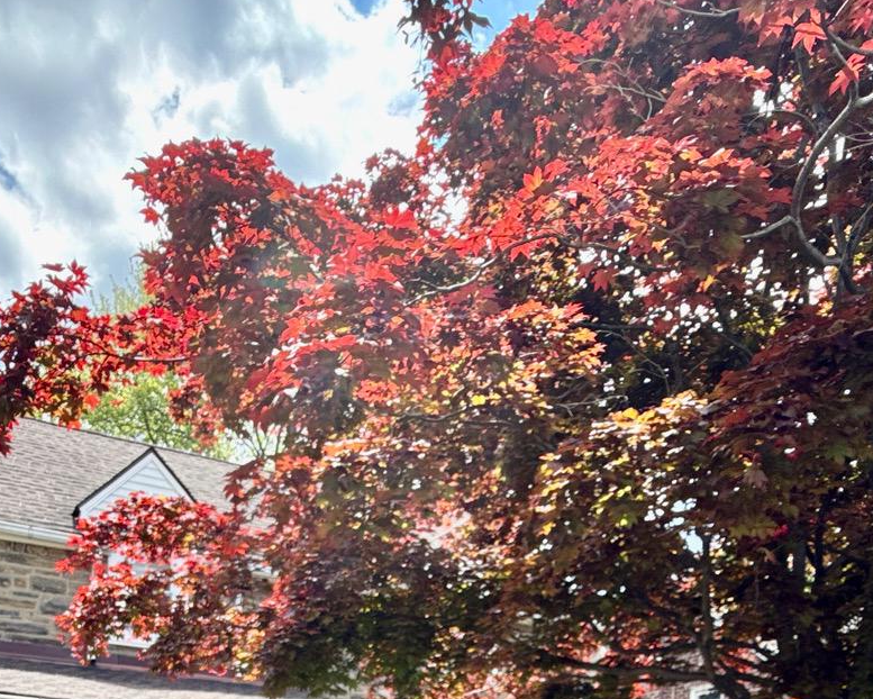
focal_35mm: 36
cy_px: 850
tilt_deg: +0.9
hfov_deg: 49.9
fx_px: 930
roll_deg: -1.5
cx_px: 343
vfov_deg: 33.2
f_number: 2.2
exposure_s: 1/243
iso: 32
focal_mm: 2.22
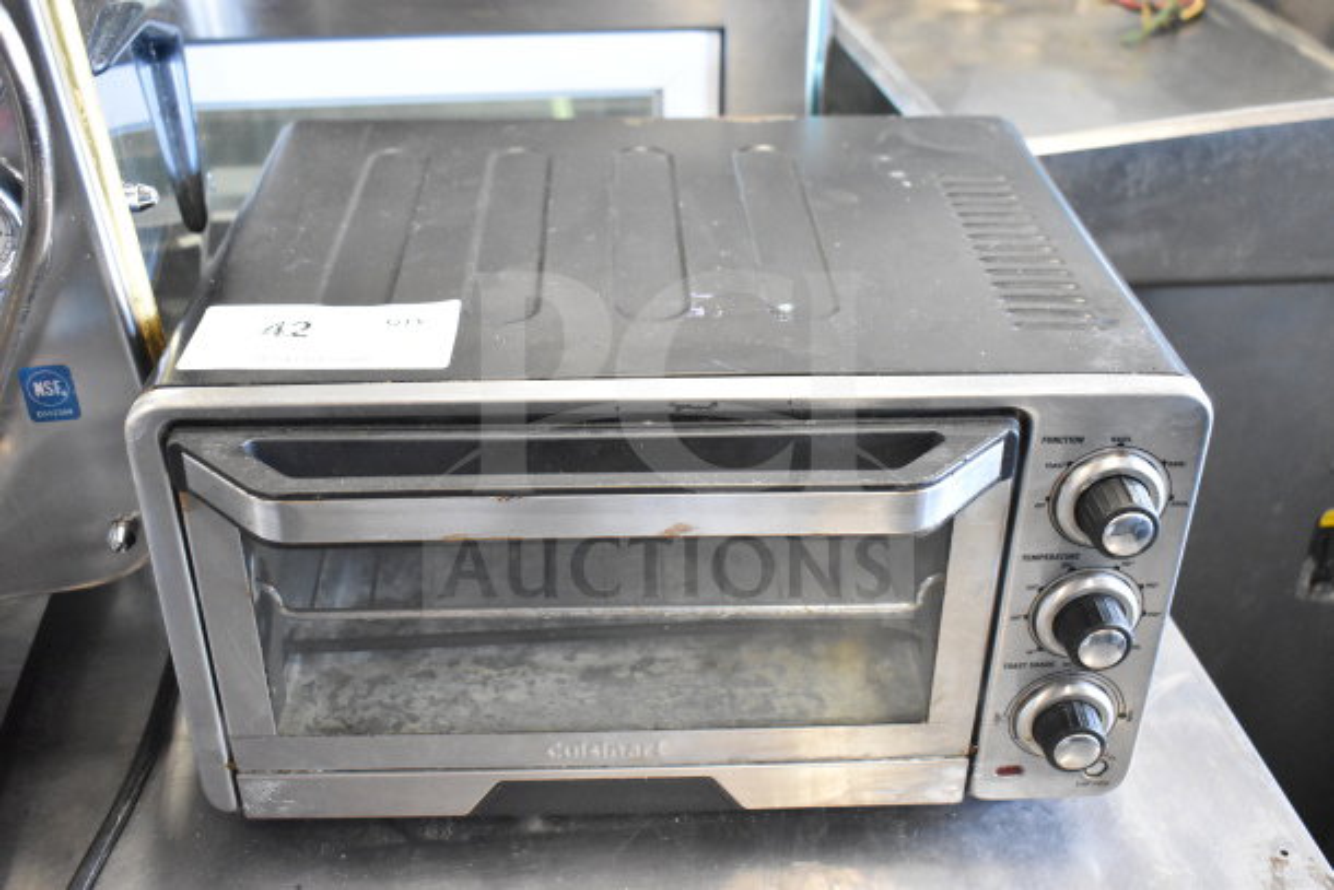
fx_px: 1445
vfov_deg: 34.2
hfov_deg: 49.5
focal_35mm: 39
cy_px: 445
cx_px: 667
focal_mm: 26
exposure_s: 1/100
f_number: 5
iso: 6400
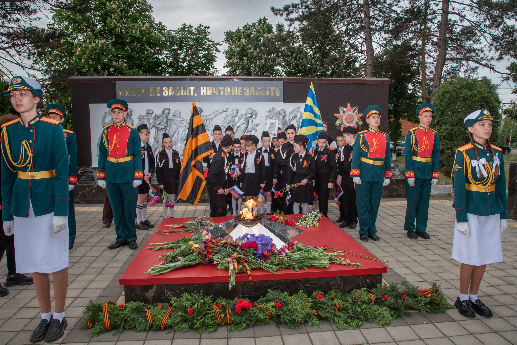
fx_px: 362
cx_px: 258
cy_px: 172
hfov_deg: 71.1
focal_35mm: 25
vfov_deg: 51.0
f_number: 10
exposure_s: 1/160
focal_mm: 24
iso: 640
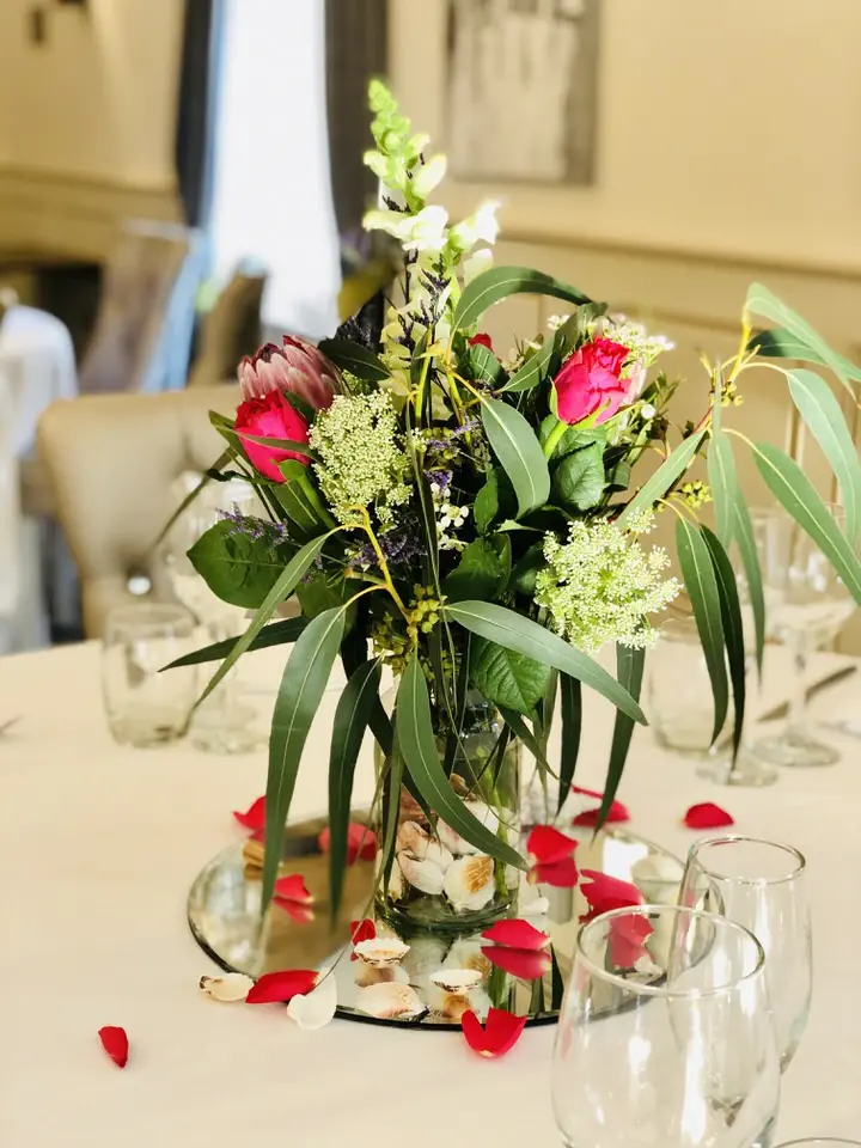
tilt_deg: -14.2
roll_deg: -0.8
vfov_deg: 36.8
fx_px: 1725
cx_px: 430
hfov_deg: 28.0
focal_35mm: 52
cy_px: 574
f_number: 2.4
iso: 125
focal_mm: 6
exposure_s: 1/25
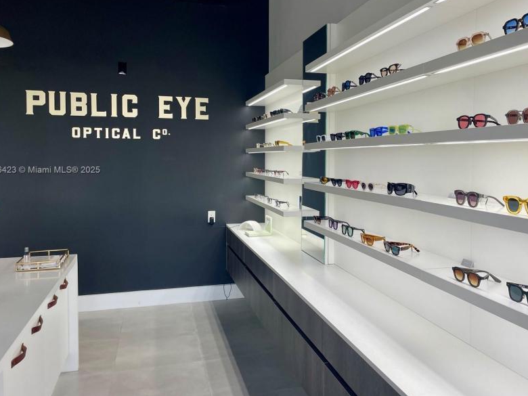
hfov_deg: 56.7
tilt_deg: -1.2
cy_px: 171
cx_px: 295
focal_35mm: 32
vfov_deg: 44.1
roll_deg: +0.1
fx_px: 488
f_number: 1.6
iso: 40
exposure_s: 1/63
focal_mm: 4.2
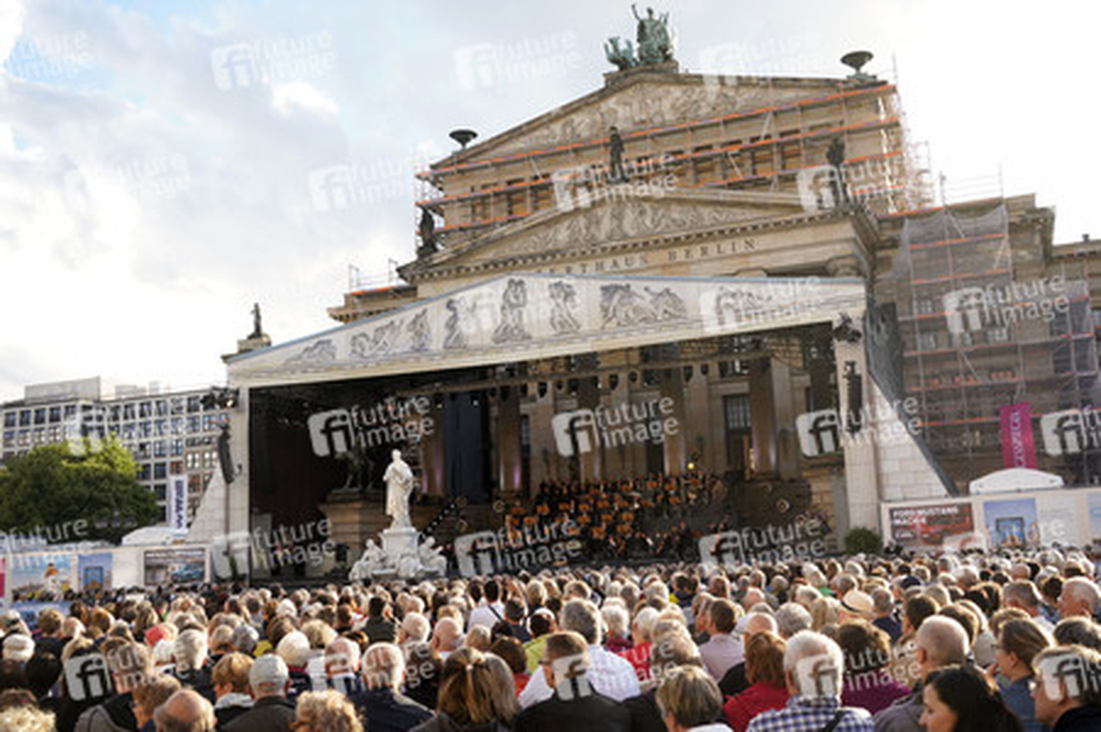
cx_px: 550
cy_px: 366
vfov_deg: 35.9
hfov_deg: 51.9
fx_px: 1131
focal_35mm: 37
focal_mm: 37
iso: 640
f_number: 5.6
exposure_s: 1/500
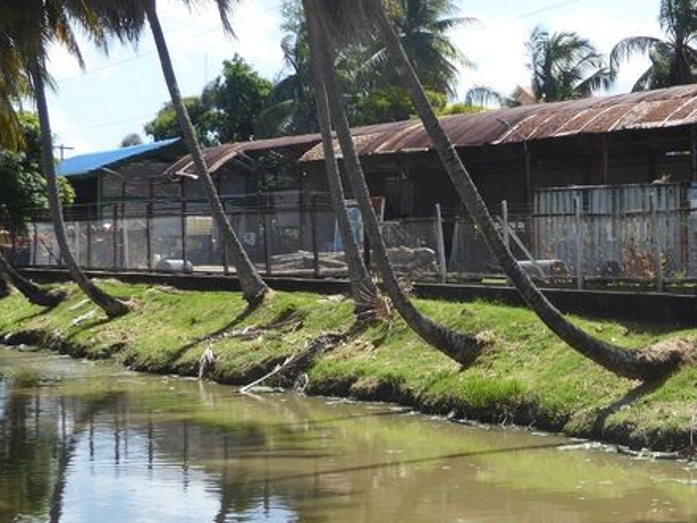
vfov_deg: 16.6
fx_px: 1792
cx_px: 445
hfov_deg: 22.0
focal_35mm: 89
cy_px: 277
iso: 80
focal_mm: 8.4
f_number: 4
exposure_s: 1/400
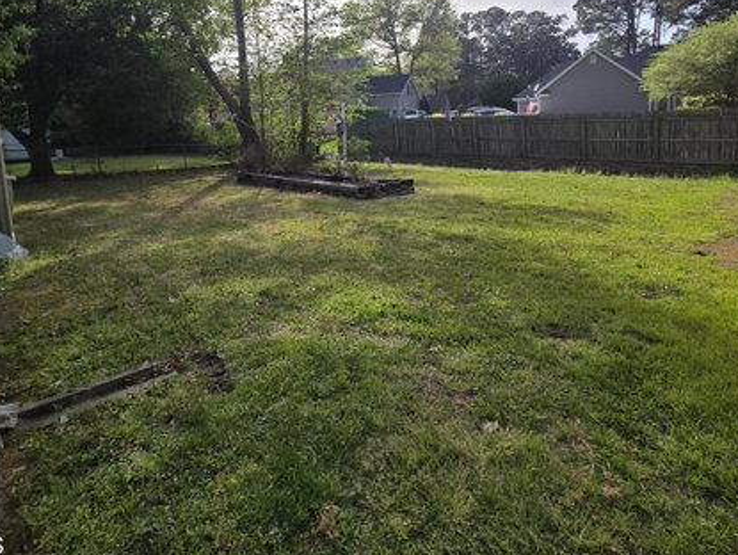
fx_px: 427
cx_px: 390
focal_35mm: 20
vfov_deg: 63.2
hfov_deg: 81.6
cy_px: 158
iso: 50
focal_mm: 2.2
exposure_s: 1/3354
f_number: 2.2
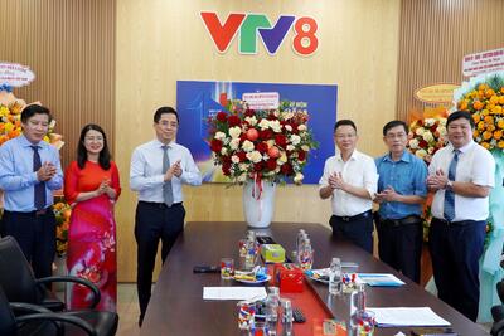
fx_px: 483
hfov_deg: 55.1
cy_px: 168
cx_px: 252
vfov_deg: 38.4
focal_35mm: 34
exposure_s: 1/160
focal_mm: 23
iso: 2000
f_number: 4
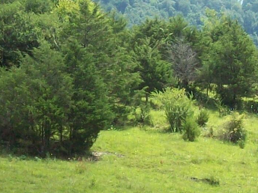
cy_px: 90
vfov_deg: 9.6
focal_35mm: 154
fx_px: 1148
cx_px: 173
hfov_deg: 12.8
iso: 80
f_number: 4.8
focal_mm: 6
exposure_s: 1/244
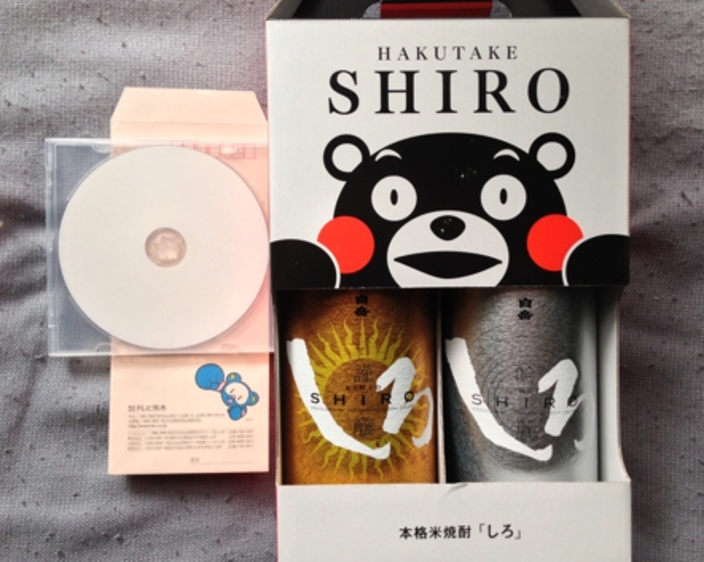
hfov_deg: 51.6
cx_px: 365
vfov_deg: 42.2
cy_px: 280
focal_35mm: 35
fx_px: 729
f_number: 2.4
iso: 50
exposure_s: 1/382
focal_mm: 4.13
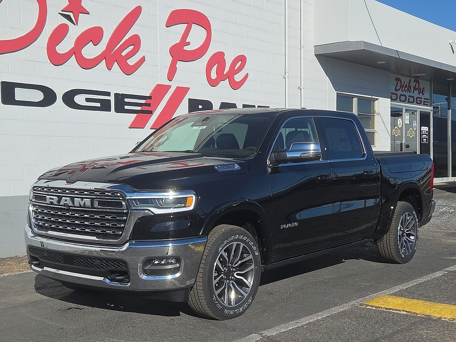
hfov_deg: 38.2
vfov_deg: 29.1
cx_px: 228
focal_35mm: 50
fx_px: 659
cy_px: 171
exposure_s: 1/10000
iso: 78
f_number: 1.8
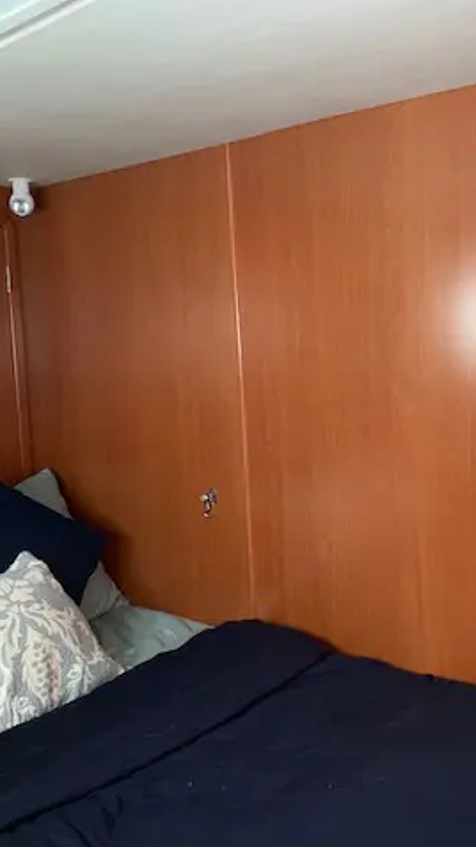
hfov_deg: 31.0
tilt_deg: -4.8
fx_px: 853
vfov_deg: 52.8
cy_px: 423
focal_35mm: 38
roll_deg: +2.5
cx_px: 309
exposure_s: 1/30
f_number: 1.8
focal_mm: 4.25
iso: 800
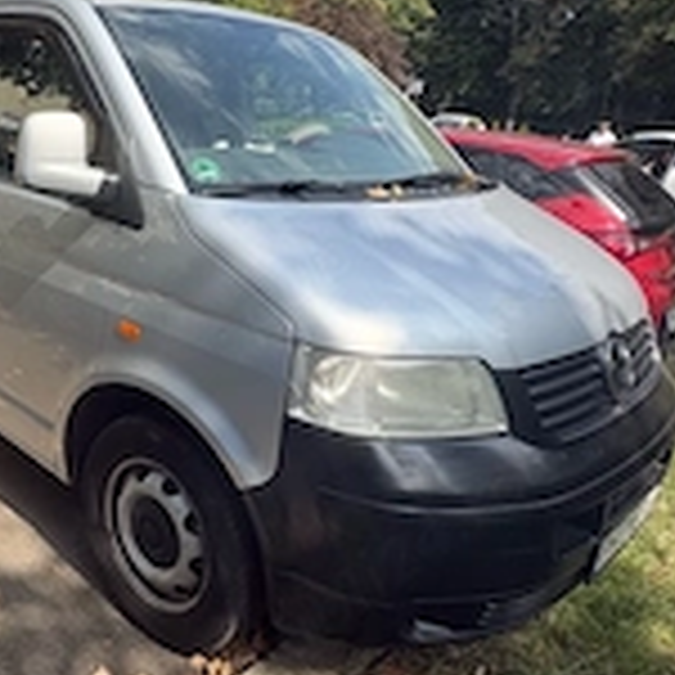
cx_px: 122
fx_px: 728
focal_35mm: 33
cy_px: 279
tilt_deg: -13.9
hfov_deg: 46.7
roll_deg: -3.1
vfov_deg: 49.5
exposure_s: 1/1006
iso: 50
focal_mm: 2.22
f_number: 2.2
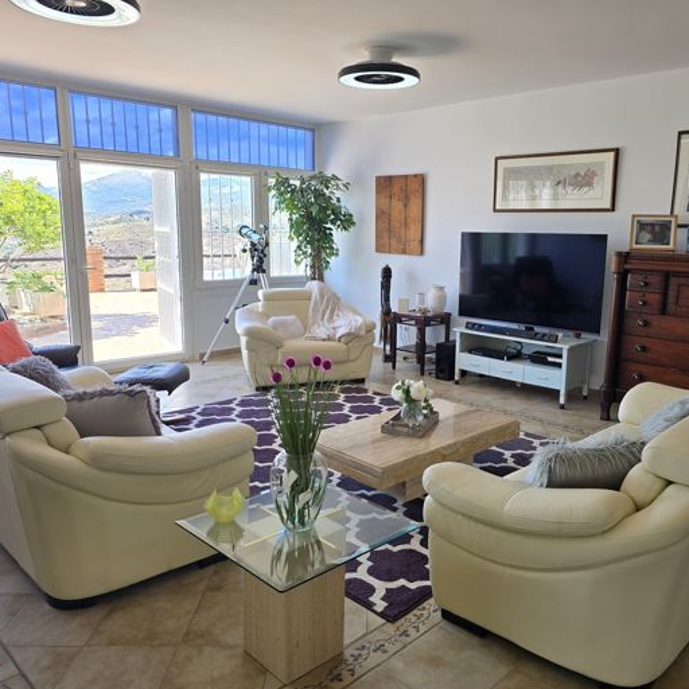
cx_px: 391
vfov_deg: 57.3
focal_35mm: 28
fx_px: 631
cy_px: 347
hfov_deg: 57.1
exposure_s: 1/180
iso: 40
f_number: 1.7
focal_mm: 6.3
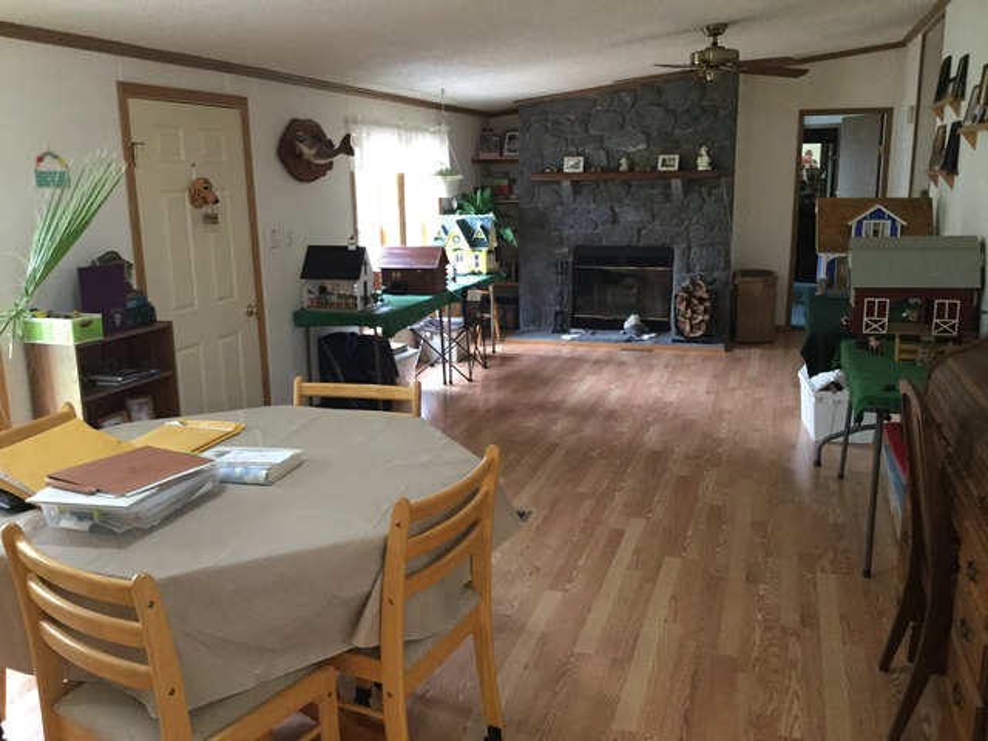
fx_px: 885
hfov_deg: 58.4
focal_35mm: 31
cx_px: 494
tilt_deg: -13.2
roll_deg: +0.7
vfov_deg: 45.4
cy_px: 370
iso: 250
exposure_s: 1/15
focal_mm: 3.3
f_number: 2.4
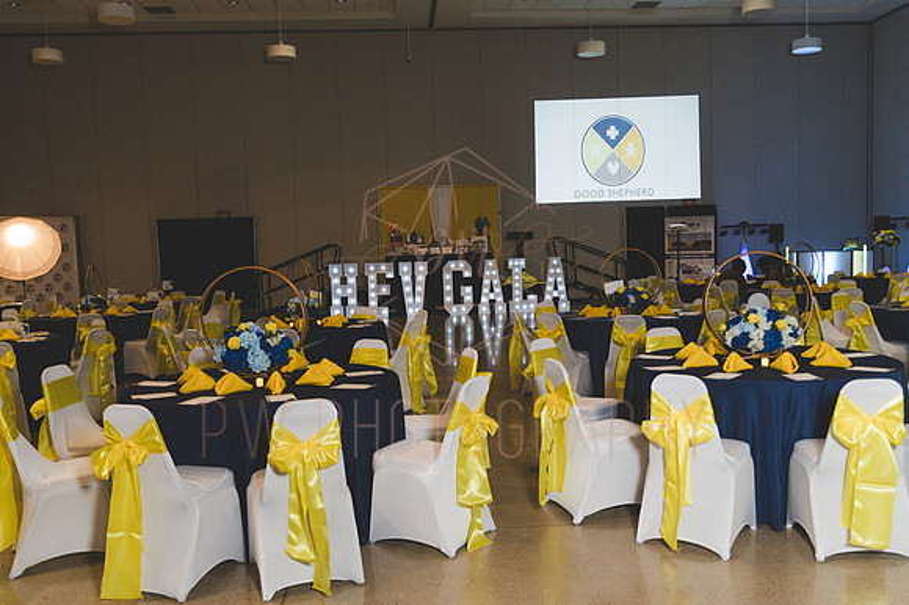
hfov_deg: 55.8
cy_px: 302
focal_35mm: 34
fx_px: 858
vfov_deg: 38.8
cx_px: 454
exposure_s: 1/200
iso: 640
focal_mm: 34
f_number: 2.8
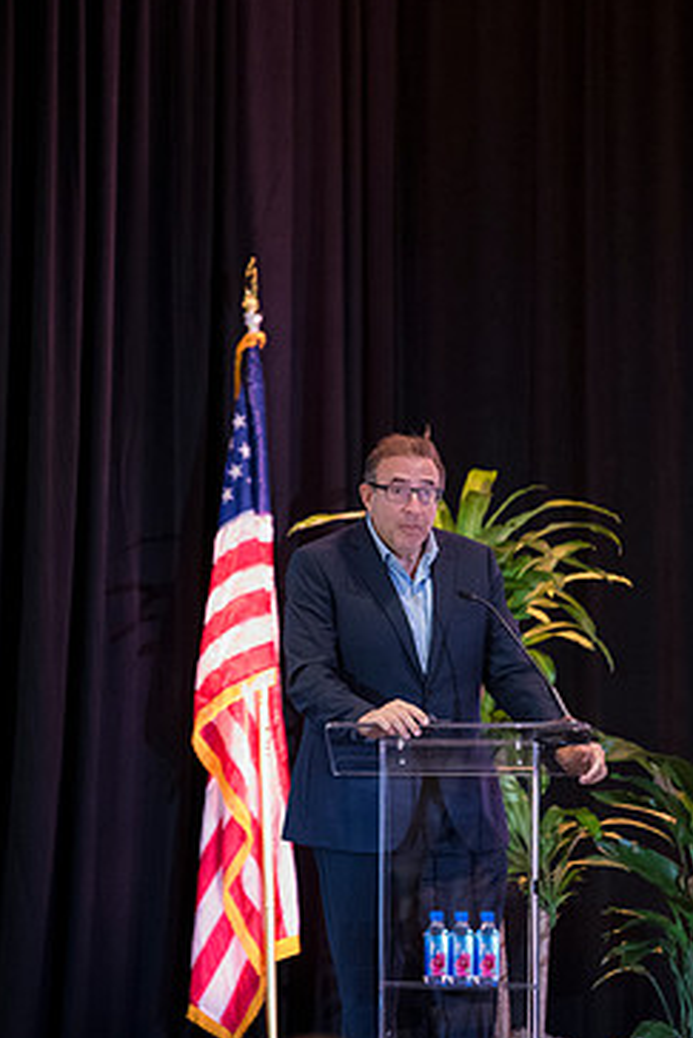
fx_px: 7125
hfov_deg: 5.6
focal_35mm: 247
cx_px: 348
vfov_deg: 8.3
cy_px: 579
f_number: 2.8
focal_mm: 200
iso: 6400
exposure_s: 1/160
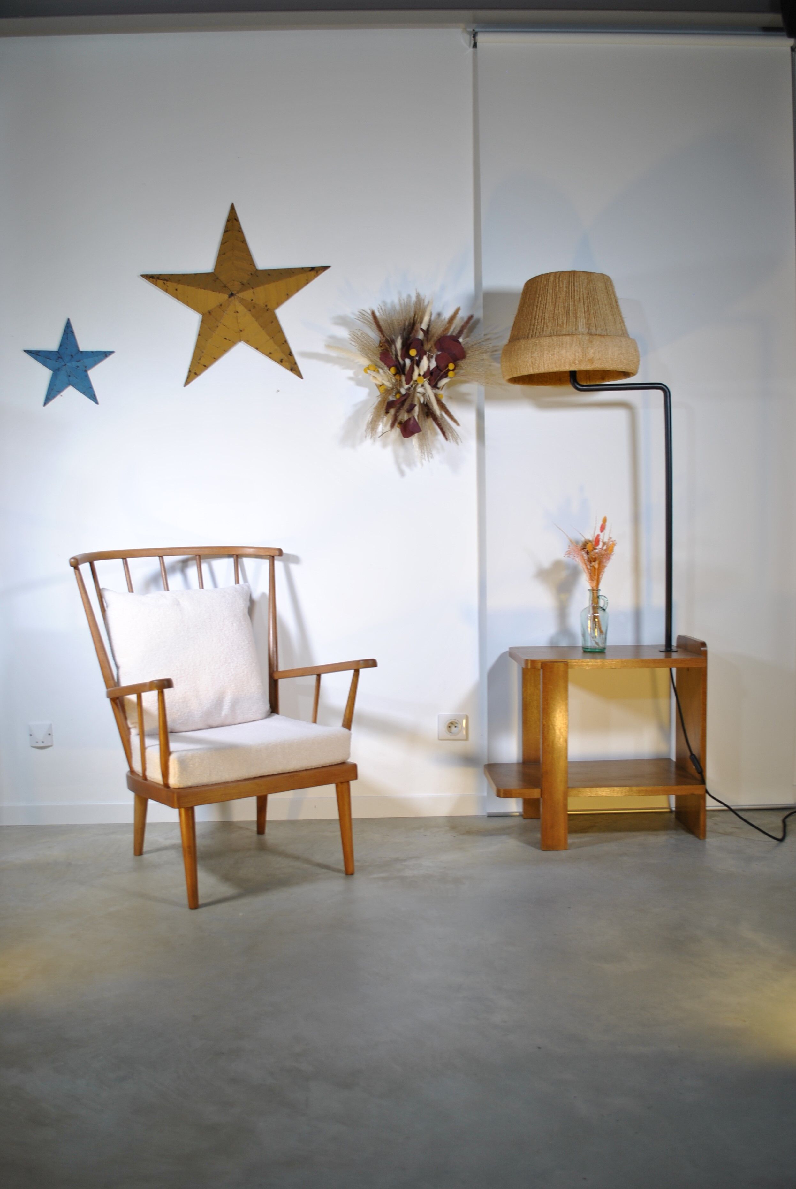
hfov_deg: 43.7
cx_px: 398
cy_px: 594
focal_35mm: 30
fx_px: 992
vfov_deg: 61.9
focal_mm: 20
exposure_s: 1/20
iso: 100
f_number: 4
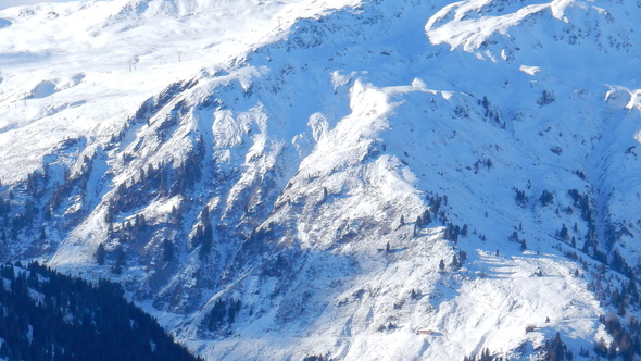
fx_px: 4471
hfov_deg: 8.2
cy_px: 120
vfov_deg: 4.6
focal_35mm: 263
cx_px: 105
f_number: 6
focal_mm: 24.7
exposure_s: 1/400
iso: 125
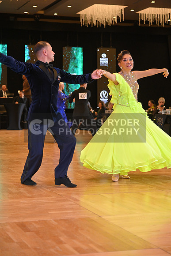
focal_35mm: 78
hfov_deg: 17.5
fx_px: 555
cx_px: 86
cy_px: 128
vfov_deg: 26.0
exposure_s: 1/400
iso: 1600
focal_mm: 78
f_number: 4
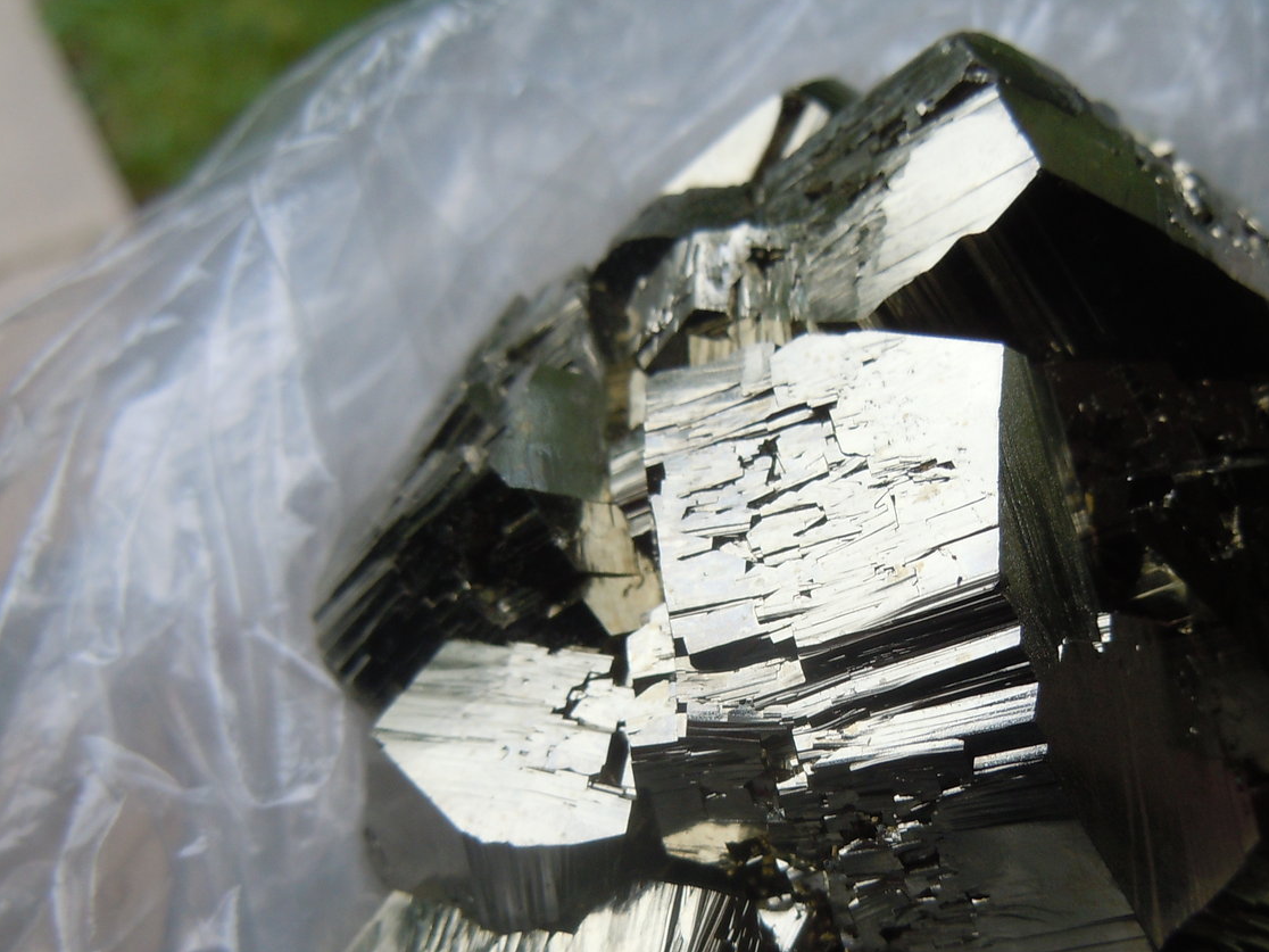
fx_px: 1576
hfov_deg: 43.6
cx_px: 781
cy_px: 662
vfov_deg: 33.2
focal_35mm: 43
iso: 100
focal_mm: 5.4
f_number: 3.5
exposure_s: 1/60
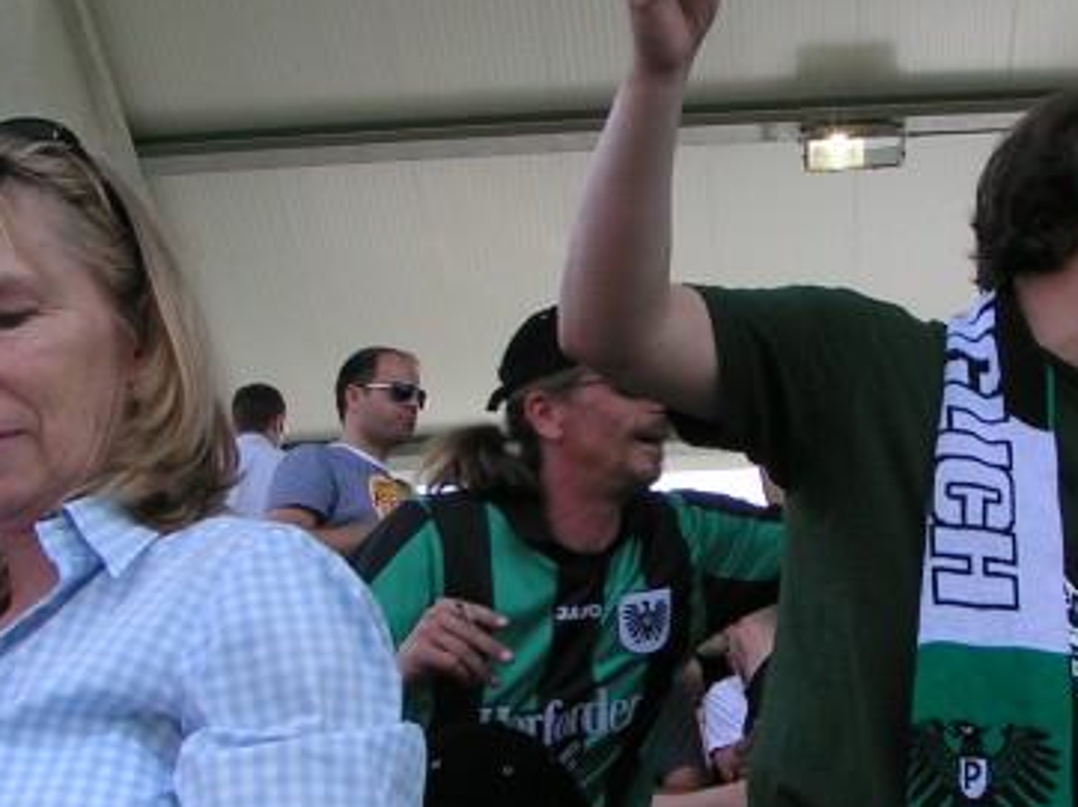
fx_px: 2614
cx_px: 634
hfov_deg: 23.3
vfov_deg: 17.5
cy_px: 497
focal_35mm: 84
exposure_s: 1/160
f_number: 5.6
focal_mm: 5.8
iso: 50
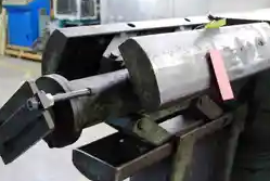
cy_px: 104
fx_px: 398
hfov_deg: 37.4
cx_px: 141
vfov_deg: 25.6
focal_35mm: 53
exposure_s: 1/15
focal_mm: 22
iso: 1600
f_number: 3.8
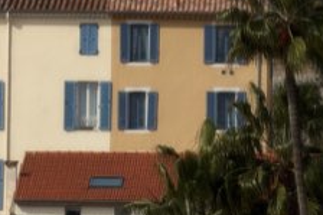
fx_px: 5836
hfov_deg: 3.2
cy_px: -281
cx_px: 61
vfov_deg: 2.1
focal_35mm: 651
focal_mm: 16.89
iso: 20
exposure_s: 1/1071
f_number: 2.8
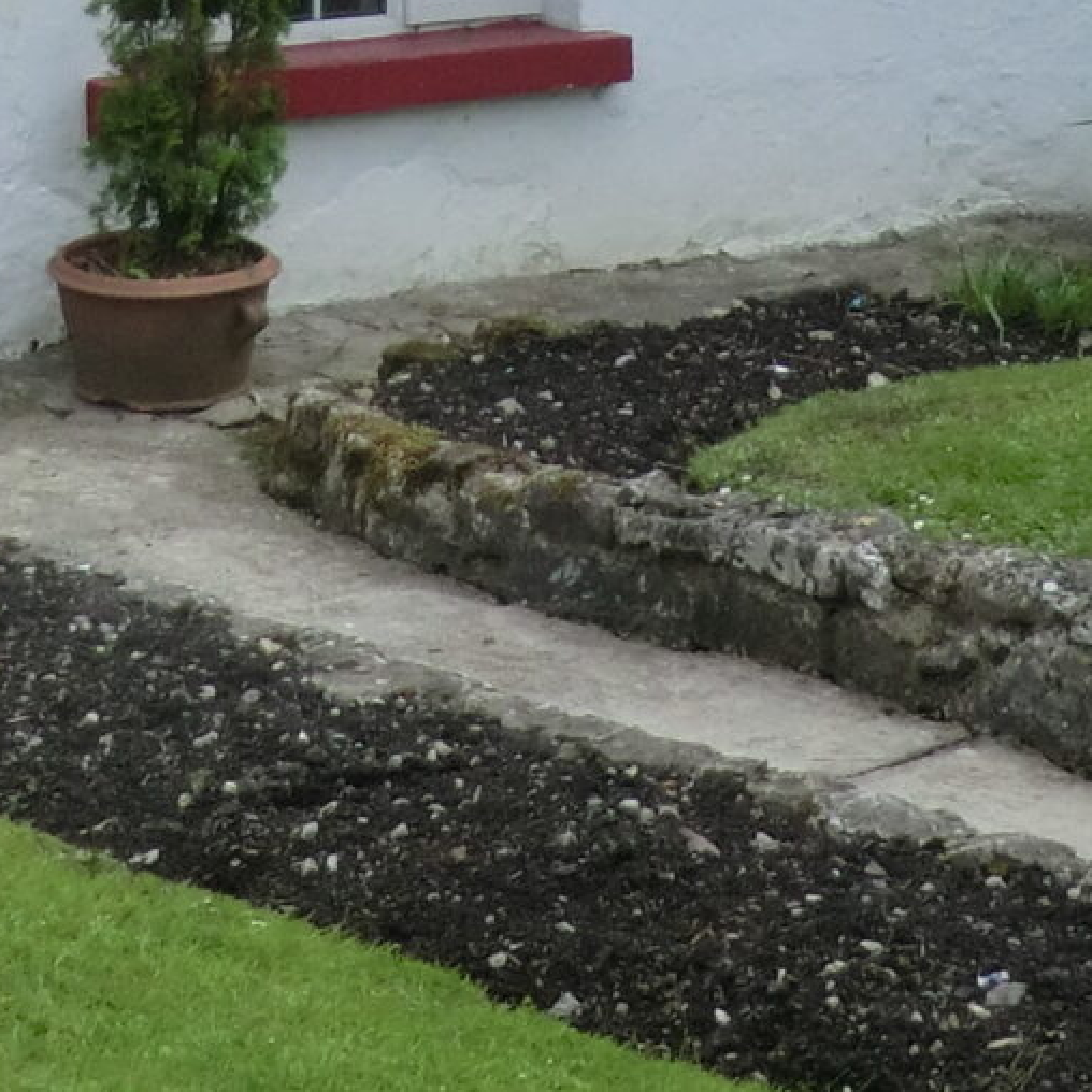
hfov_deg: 16.2
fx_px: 3819
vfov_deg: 15.4
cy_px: -385
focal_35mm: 107
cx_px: 699
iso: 80
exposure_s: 1/800
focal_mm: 4.3
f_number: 3.2
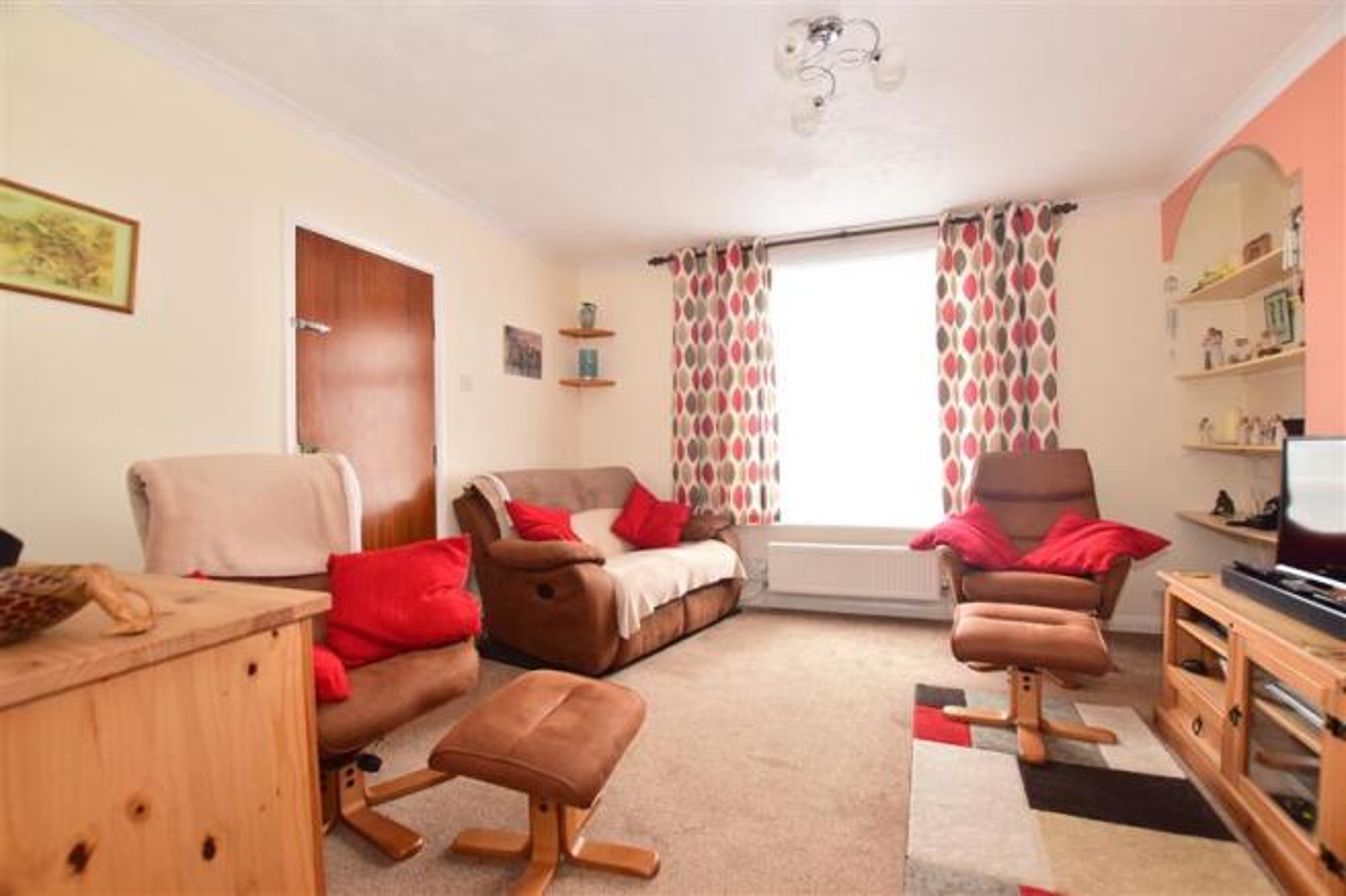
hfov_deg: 100.4
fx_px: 561
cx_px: 673
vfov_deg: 77.3
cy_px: 448
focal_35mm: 15
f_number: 6.3
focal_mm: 10
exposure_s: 1/25
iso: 500
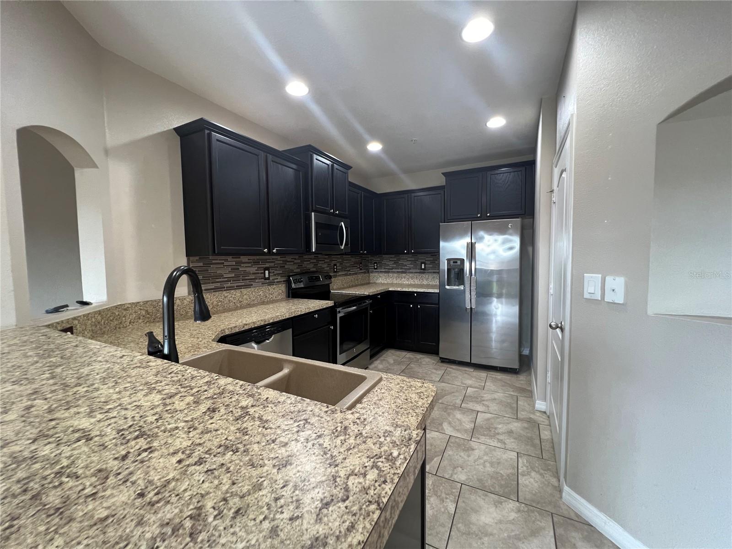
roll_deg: +1.1
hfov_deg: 106.2
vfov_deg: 89.9
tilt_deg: -3.8
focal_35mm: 13
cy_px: 274
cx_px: 366
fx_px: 275
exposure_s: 1/60
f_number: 1.8
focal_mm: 1.57
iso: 400
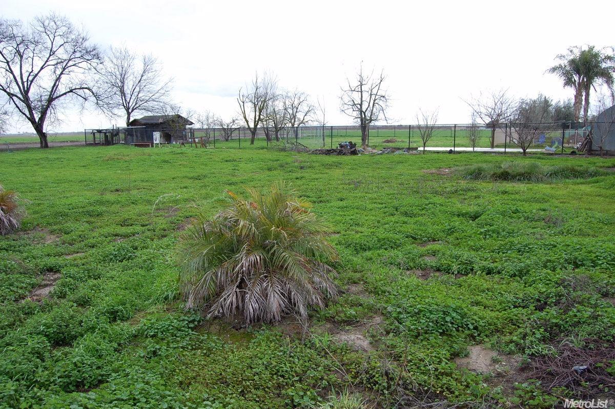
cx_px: 308
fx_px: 461
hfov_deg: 67.4
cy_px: 204
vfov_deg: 47.9
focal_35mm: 27
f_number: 6.3
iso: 200
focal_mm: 18
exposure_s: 1/160
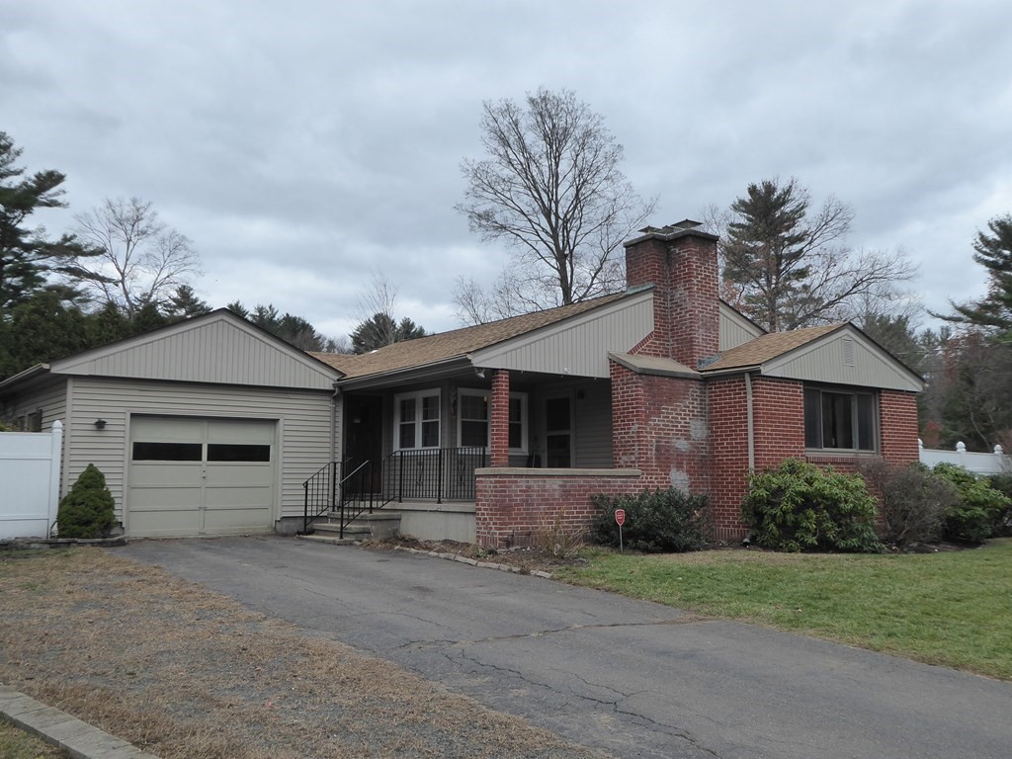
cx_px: 506
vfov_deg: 44.2
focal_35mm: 32
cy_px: 380
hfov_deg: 56.8
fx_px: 936
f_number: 3.5
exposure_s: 1/500
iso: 160
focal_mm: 5.4
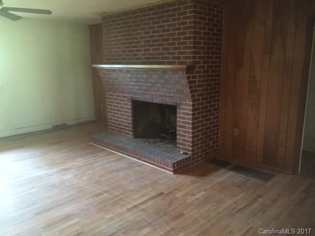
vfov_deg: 48.2
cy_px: 118
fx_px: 264
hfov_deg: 61.7
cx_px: 158
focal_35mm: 29
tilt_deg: -14.2
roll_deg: +0.4
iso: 320
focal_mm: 4.15
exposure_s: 1/15
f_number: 2.2
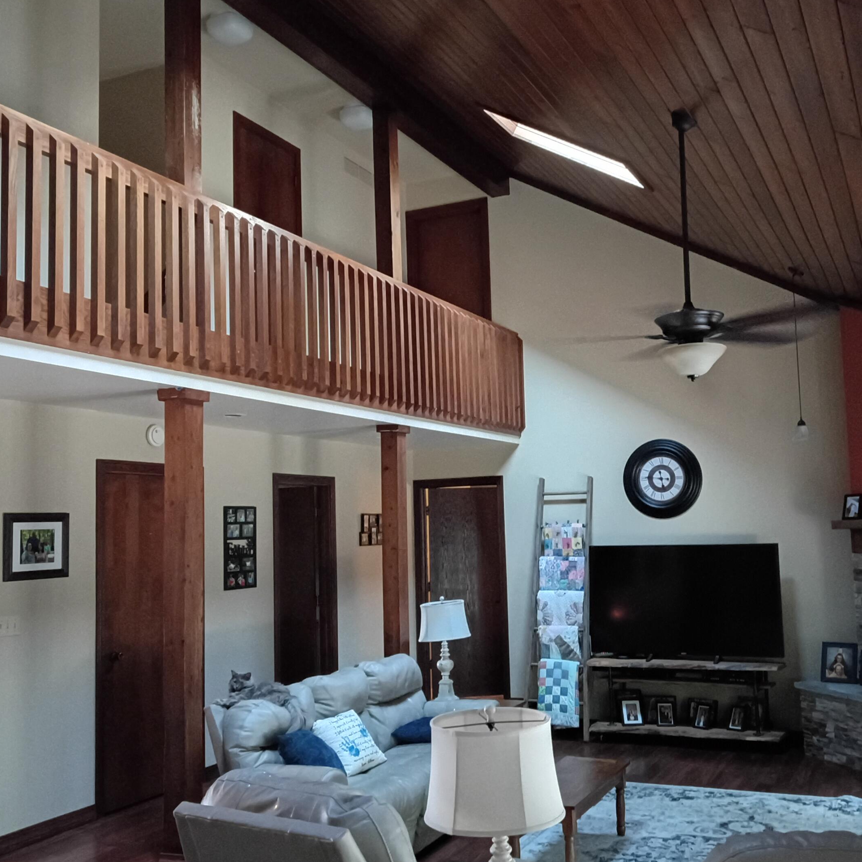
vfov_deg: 47.2
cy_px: 440
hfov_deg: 47.1
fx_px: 986
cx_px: 478
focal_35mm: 35
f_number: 2.2
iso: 4752
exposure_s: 1/20
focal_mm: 3.42
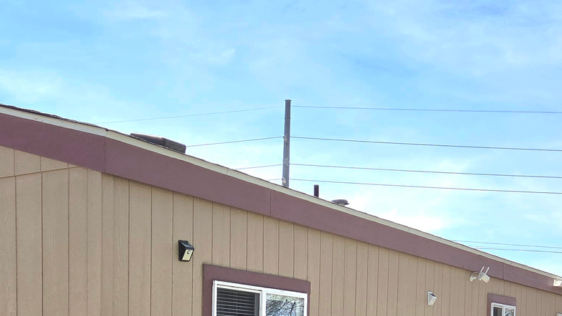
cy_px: 446
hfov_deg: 32.2
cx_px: 220
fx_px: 968
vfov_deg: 17.1
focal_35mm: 65
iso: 80
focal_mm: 5.4
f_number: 1.8
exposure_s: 1/10000
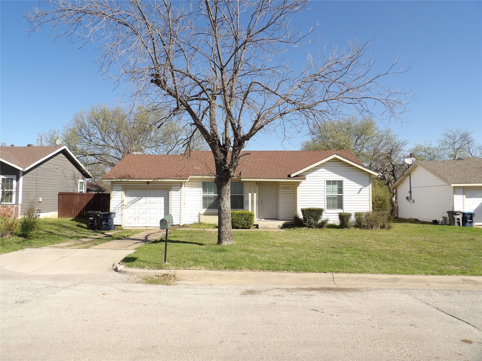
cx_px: 241
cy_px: 180
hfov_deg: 71.6
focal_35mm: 24
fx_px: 334
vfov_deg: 56.8
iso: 100
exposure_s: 1/612
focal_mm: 4.3
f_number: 4.6
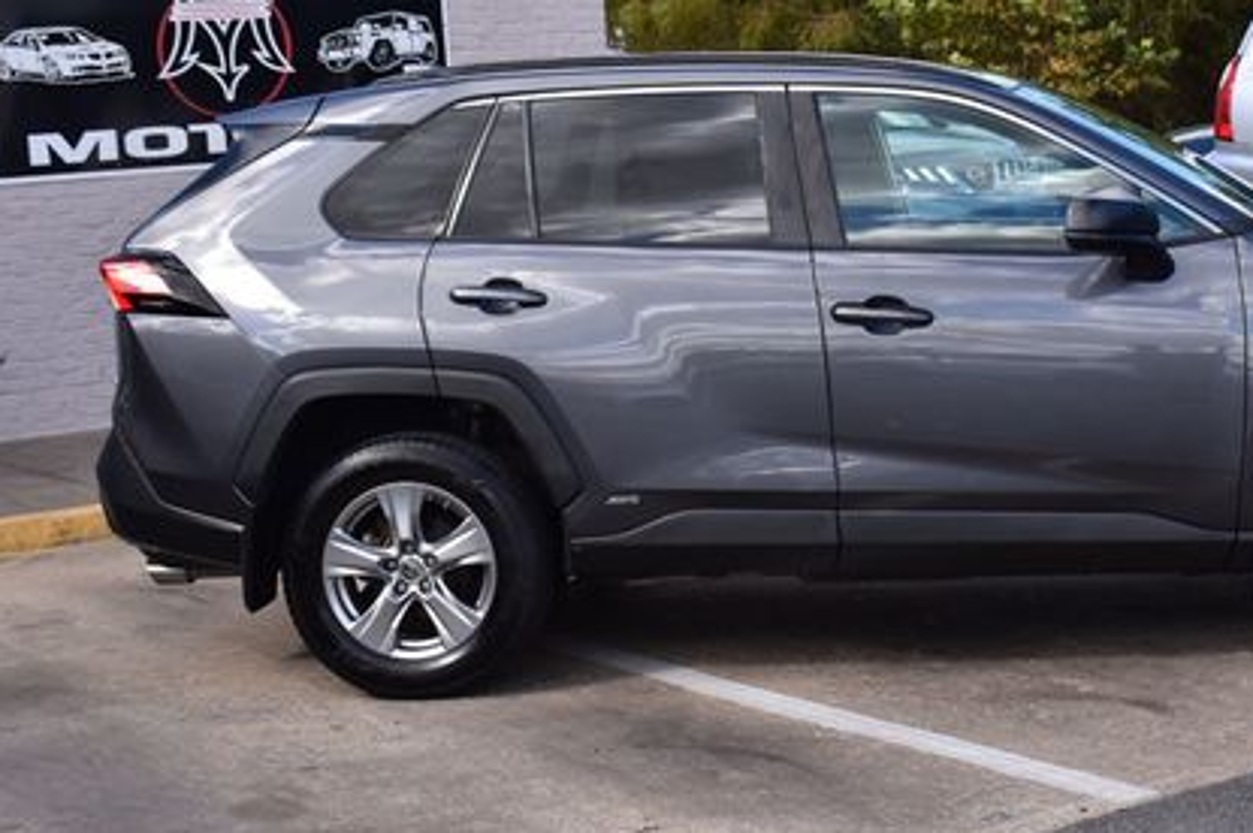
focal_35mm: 74
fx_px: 2574
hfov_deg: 27.2
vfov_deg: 18.4
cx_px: 860
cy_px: 350
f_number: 10
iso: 400
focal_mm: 32
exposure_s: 1/250
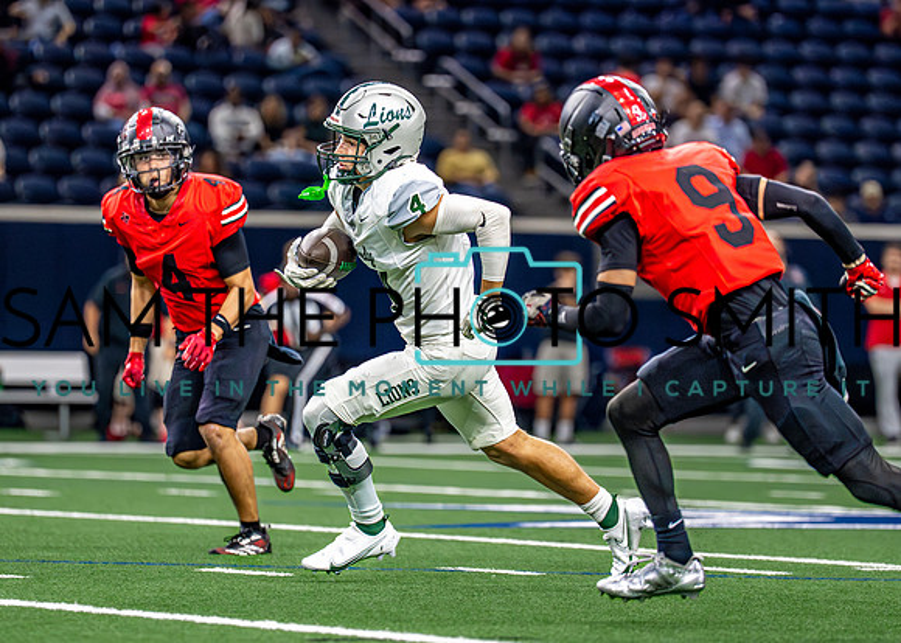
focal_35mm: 267
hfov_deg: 7.6
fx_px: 6819
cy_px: 317
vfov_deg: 5.4
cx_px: 445
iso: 5000
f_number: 2.8
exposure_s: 1/1600
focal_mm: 170
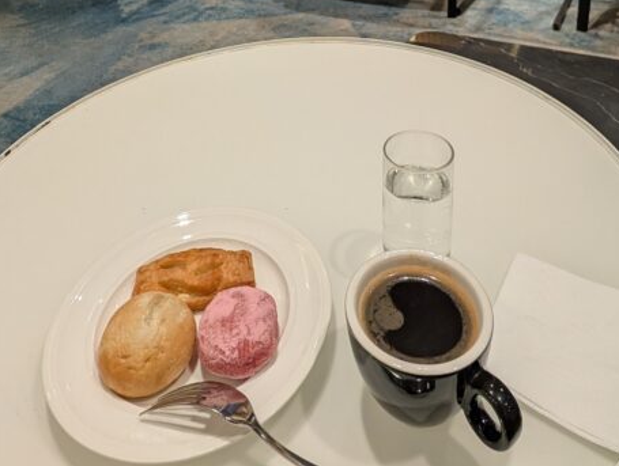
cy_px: -31
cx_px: 321
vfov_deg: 42.2
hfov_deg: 65.2
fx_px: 484
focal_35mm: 27
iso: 235
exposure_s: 1/50
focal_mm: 2.02
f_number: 1.7
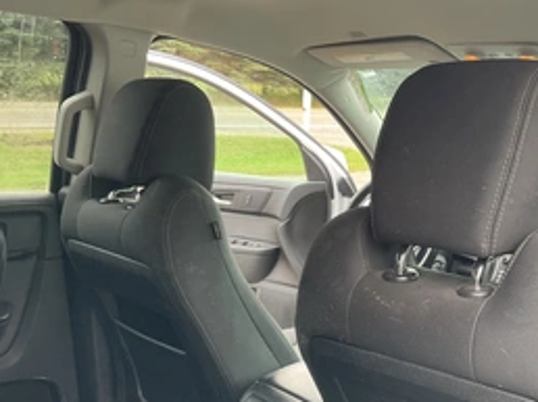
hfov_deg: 41.5
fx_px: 699
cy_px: 281
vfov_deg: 31.8
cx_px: 365
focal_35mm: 45
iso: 64
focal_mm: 3
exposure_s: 1/122
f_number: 1.8
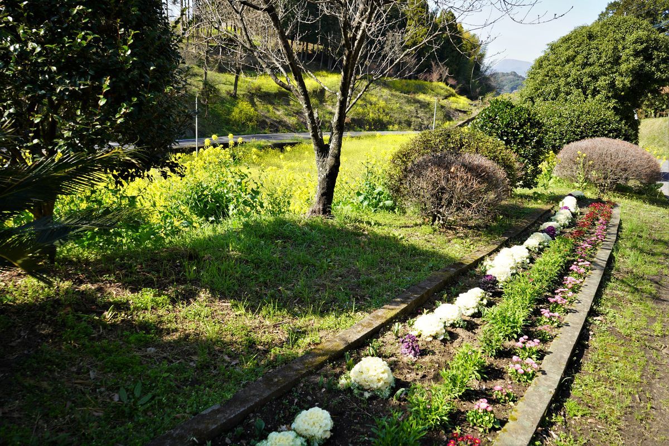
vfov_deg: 46.4
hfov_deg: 65.5
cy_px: 223
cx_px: 334
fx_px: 520
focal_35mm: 28
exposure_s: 1/100
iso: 100
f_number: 7.1
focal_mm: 28
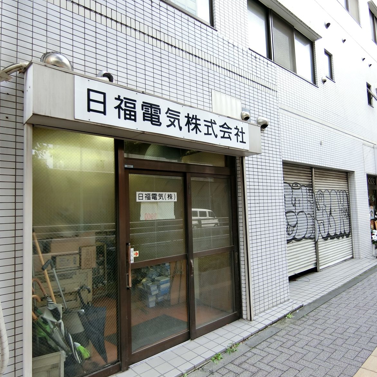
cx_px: 221
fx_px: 283
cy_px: 190
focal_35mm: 23
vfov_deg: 67.3
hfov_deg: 66.8
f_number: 2.7
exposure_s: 1/125
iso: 80
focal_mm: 4.06
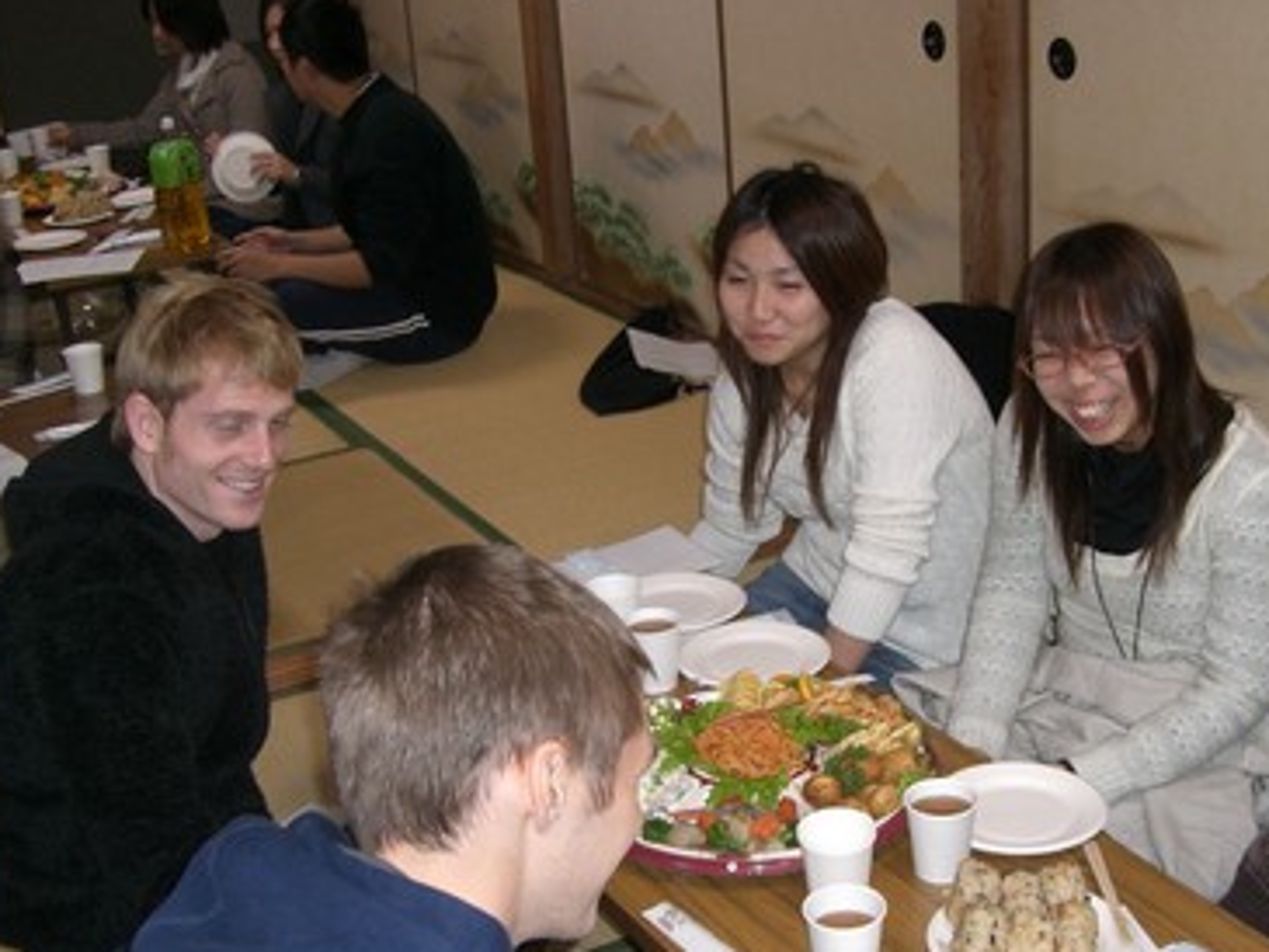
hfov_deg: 36.6
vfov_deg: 27.9
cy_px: 638
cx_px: 772
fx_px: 1907
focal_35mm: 52
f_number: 2.7
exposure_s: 1/60
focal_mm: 6.2
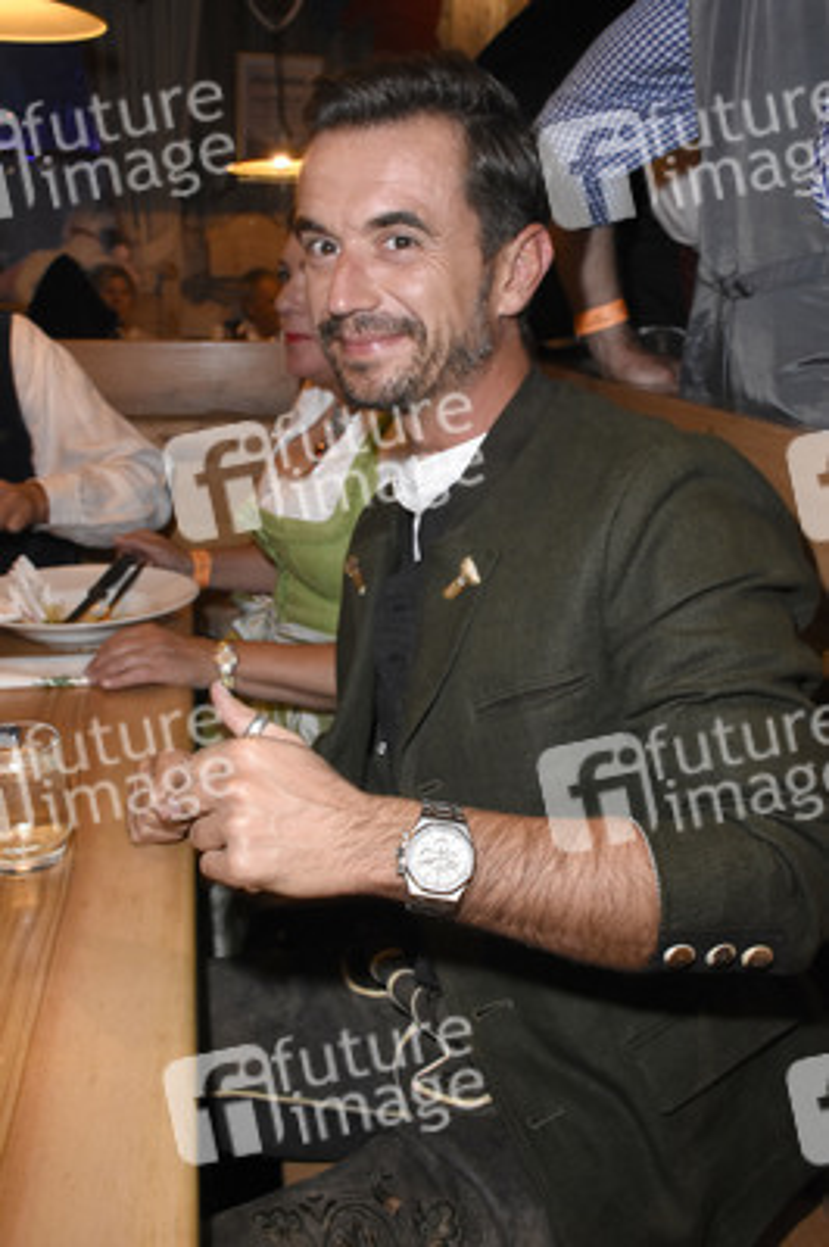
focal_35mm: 34
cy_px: 624
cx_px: 414
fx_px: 1194
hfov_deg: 38.3
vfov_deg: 55.1
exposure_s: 1/60
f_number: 6.3
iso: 3200
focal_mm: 23
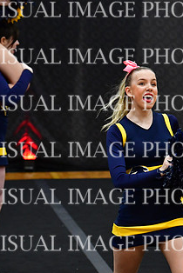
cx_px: 136
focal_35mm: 345
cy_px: 173
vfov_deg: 6.0
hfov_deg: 4.0
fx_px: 2625
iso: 4000
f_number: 4
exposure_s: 1/500
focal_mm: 125
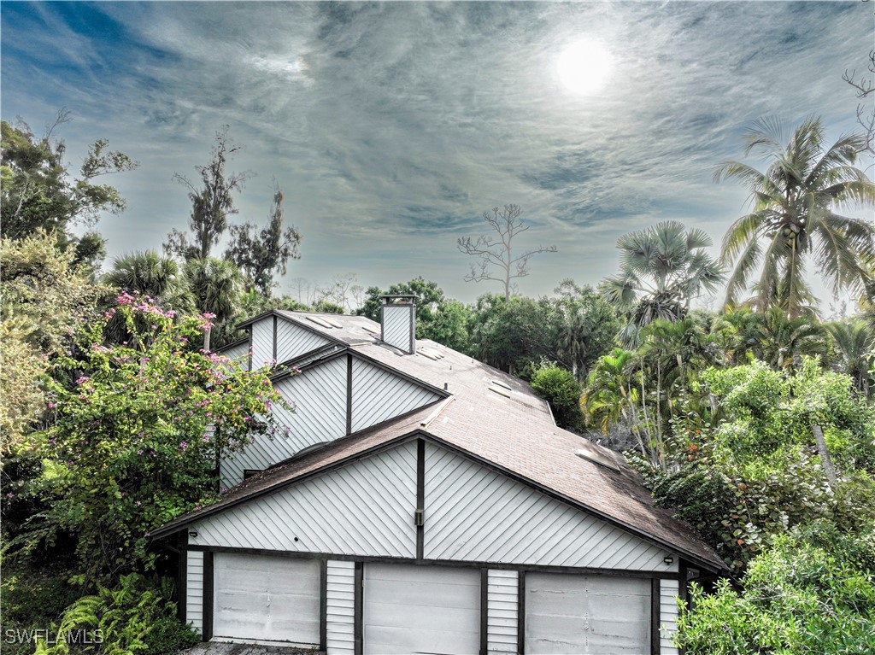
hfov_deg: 71.6
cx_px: 438
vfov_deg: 56.8
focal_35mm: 24
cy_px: 328
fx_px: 606
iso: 210
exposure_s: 1/6400
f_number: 2.8
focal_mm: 12.29
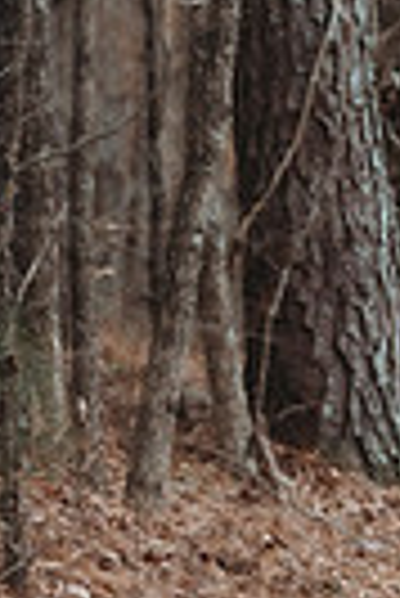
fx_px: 9774
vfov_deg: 3.5
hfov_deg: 2.3
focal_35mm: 588
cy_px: 290
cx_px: 1178
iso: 800
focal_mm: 135
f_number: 2.8
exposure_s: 1/250
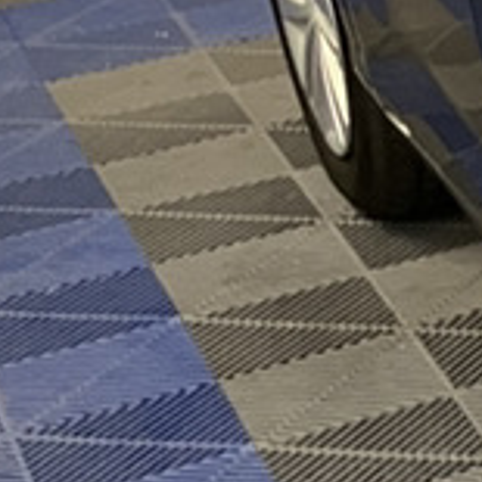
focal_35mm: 191
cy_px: 53
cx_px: 1847
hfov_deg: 7.1
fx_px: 3009
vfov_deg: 9.1
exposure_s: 1/64
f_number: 1.8
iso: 80
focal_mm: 3.99
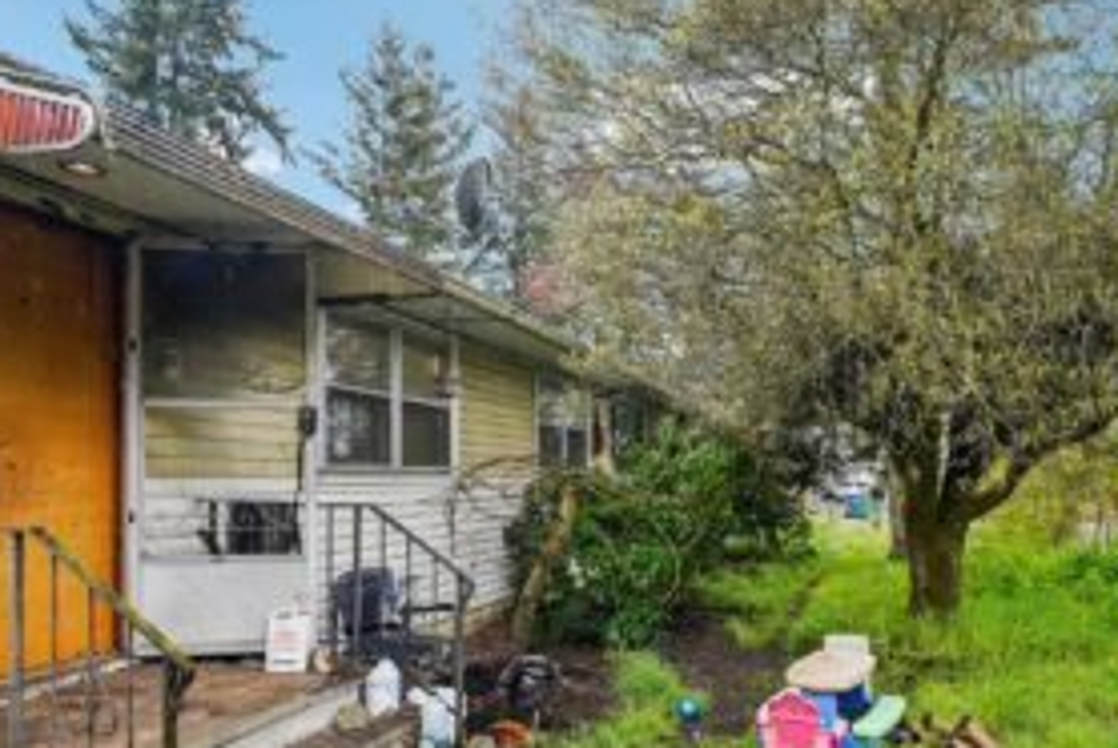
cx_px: 627
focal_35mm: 23
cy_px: 513
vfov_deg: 53.9
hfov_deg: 75.7
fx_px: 715
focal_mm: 16
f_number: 5.6
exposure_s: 1/200
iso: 1600
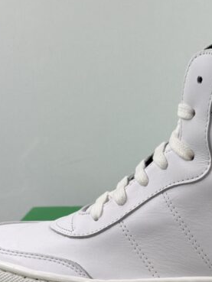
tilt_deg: -15.2
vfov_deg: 18.4
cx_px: 145
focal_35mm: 104
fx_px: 849
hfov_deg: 14.2
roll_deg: +2.9
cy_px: 284
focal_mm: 6.76
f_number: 1.78
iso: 100
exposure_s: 1/895
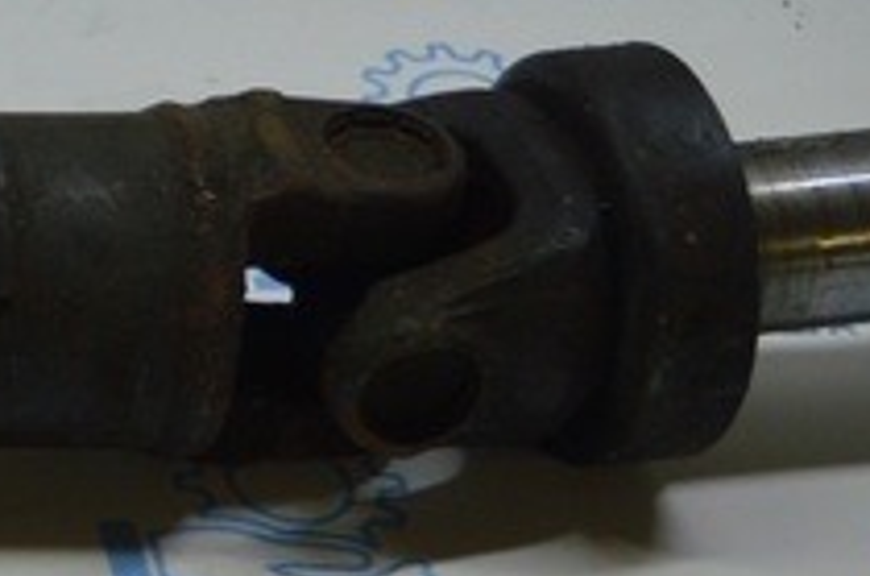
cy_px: 139
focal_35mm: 168
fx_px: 4061
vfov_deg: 8.1
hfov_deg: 11.0
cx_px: -940
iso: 400
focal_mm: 23
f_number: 3.8
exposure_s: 1/200
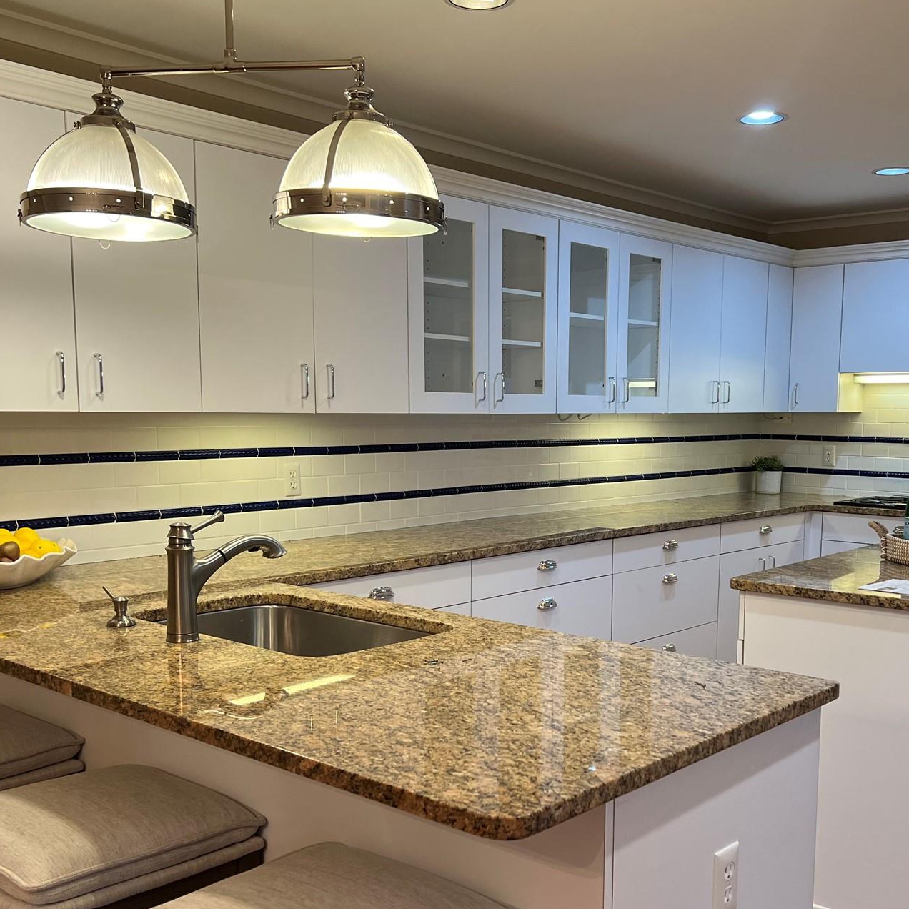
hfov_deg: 44.9
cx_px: 495
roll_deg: -0.5
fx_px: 1099
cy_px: 535
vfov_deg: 44.7
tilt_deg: -8.6
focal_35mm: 37
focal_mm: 5.7
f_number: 1.5
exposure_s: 1/120
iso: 125
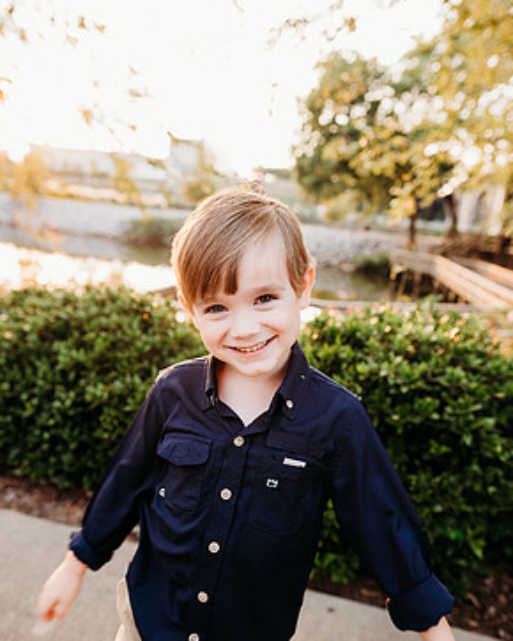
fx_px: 531
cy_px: 324
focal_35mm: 28
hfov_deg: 51.6
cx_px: 255
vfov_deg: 62.2
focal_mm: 24
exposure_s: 1/200
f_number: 3.2
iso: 320
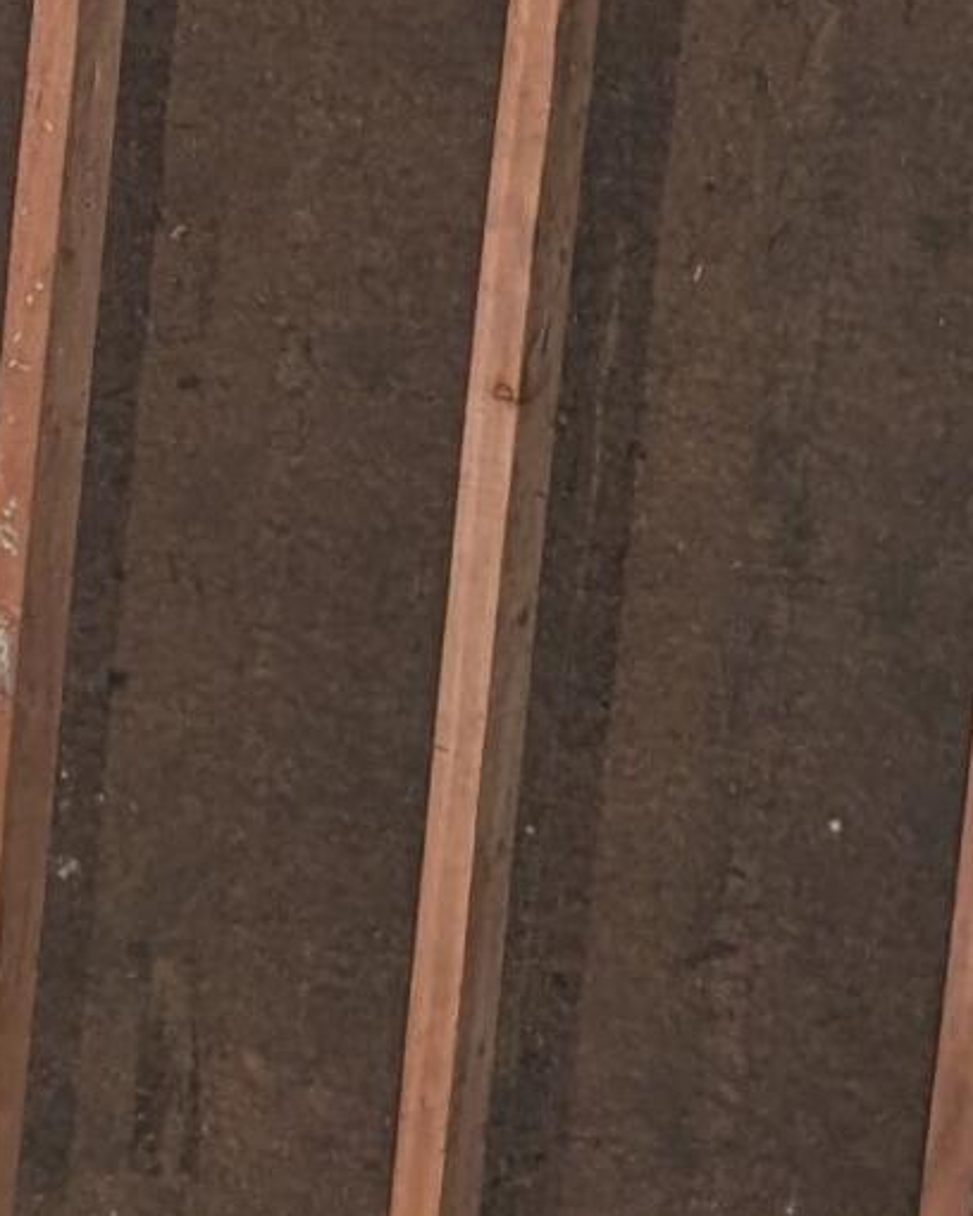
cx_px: -291
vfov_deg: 13.9
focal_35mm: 138
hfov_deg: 10.9
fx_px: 4967
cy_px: 389
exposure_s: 1/57.6
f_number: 1.68
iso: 1304
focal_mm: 6.9
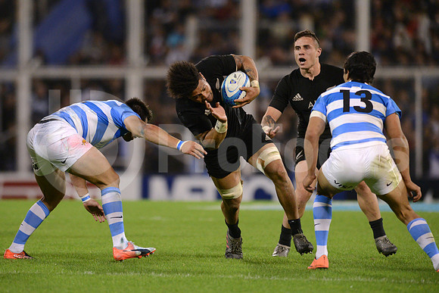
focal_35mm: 420
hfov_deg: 4.9
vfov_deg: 3.3
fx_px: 5123
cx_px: 220
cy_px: 146
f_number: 4
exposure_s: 1/800
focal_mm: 420
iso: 4500
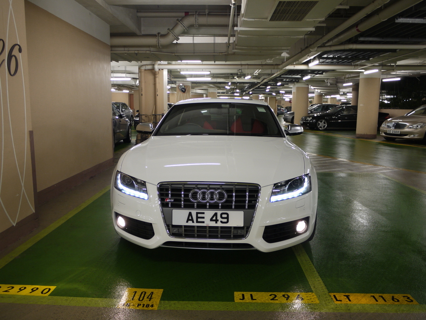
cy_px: 160
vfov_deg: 49.7
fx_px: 345
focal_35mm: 28
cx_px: 213
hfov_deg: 63.4
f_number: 3.5
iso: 200
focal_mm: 14
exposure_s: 1/13
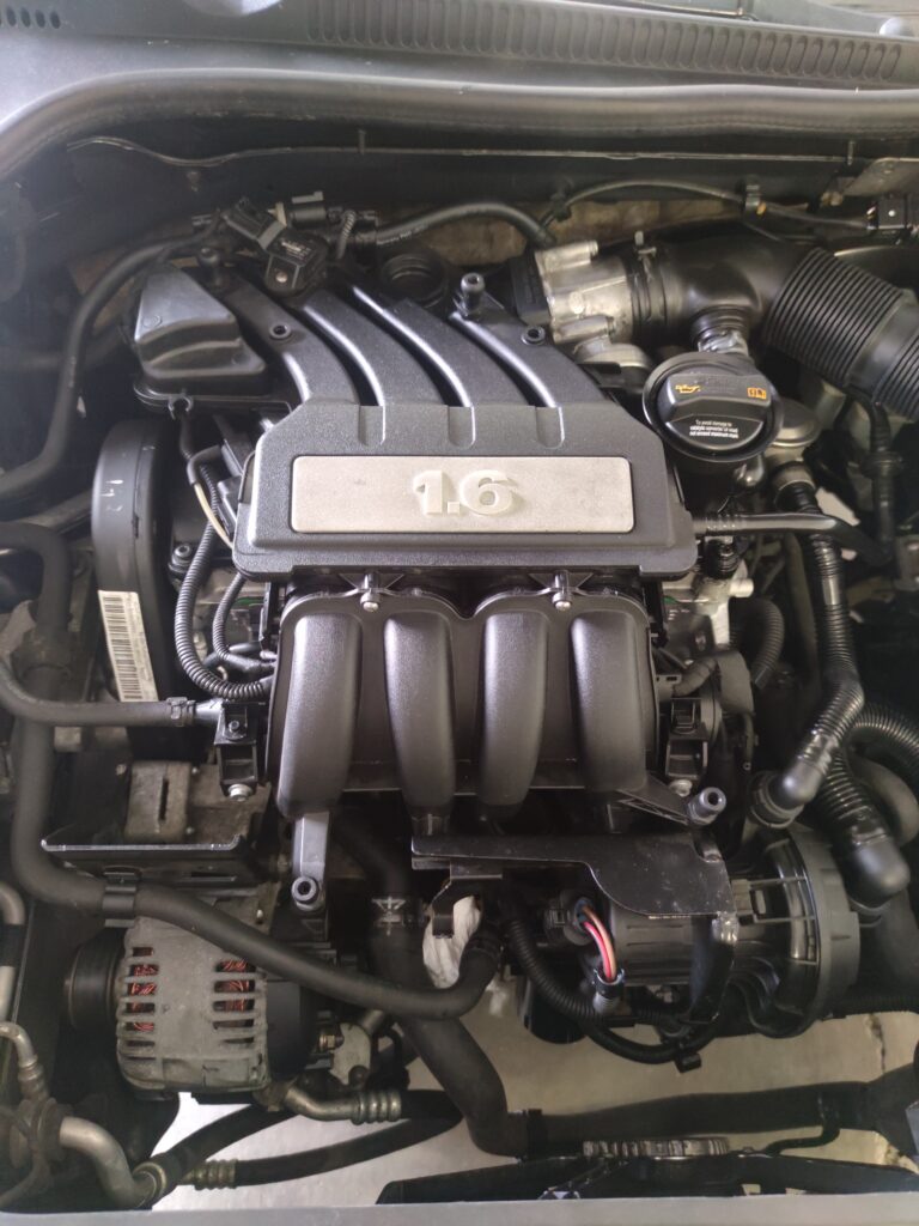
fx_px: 850
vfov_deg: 71.6
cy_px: 613
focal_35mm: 24
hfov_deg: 56.8
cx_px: 460
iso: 2063
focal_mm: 6.72
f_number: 1.69
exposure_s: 1/30
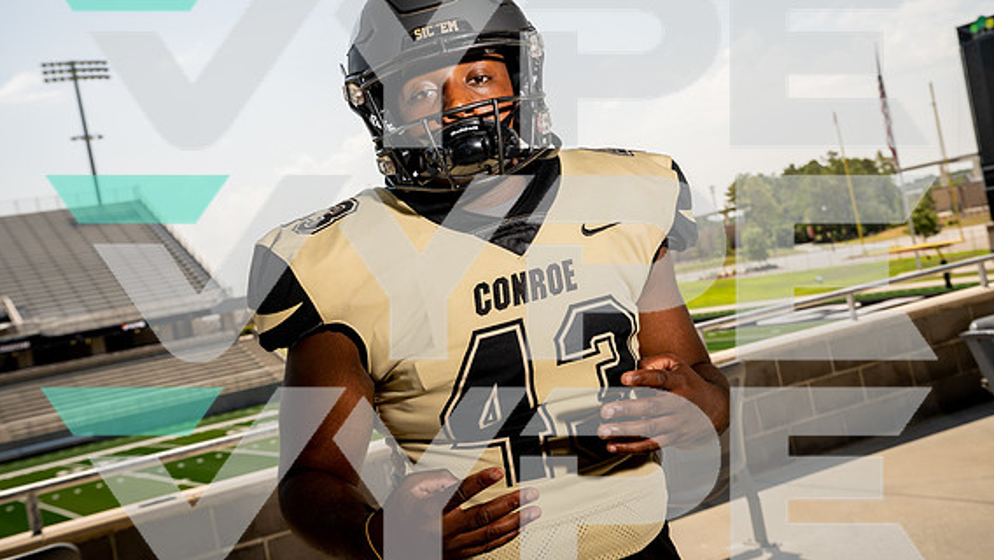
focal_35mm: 46
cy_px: 269
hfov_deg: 44.6
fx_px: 1213
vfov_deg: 26.0
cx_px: 492
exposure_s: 1/250
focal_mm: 43
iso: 100
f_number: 7.1
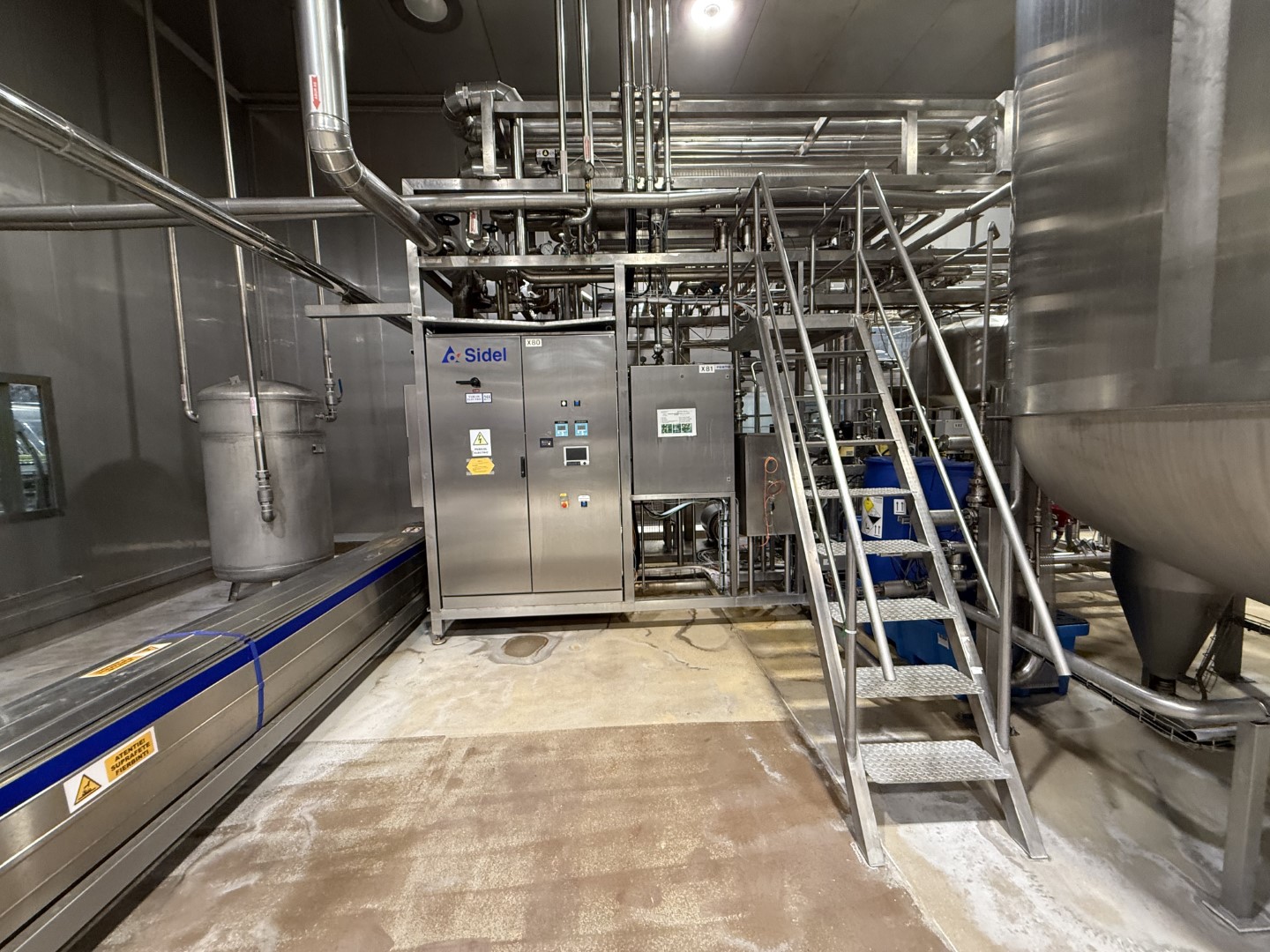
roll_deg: +1.7
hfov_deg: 102.1
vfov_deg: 85.7
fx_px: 514
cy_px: 476
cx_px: 635
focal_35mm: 14
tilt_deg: -5.2
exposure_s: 1/50
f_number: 2.2
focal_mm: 2.22
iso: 250
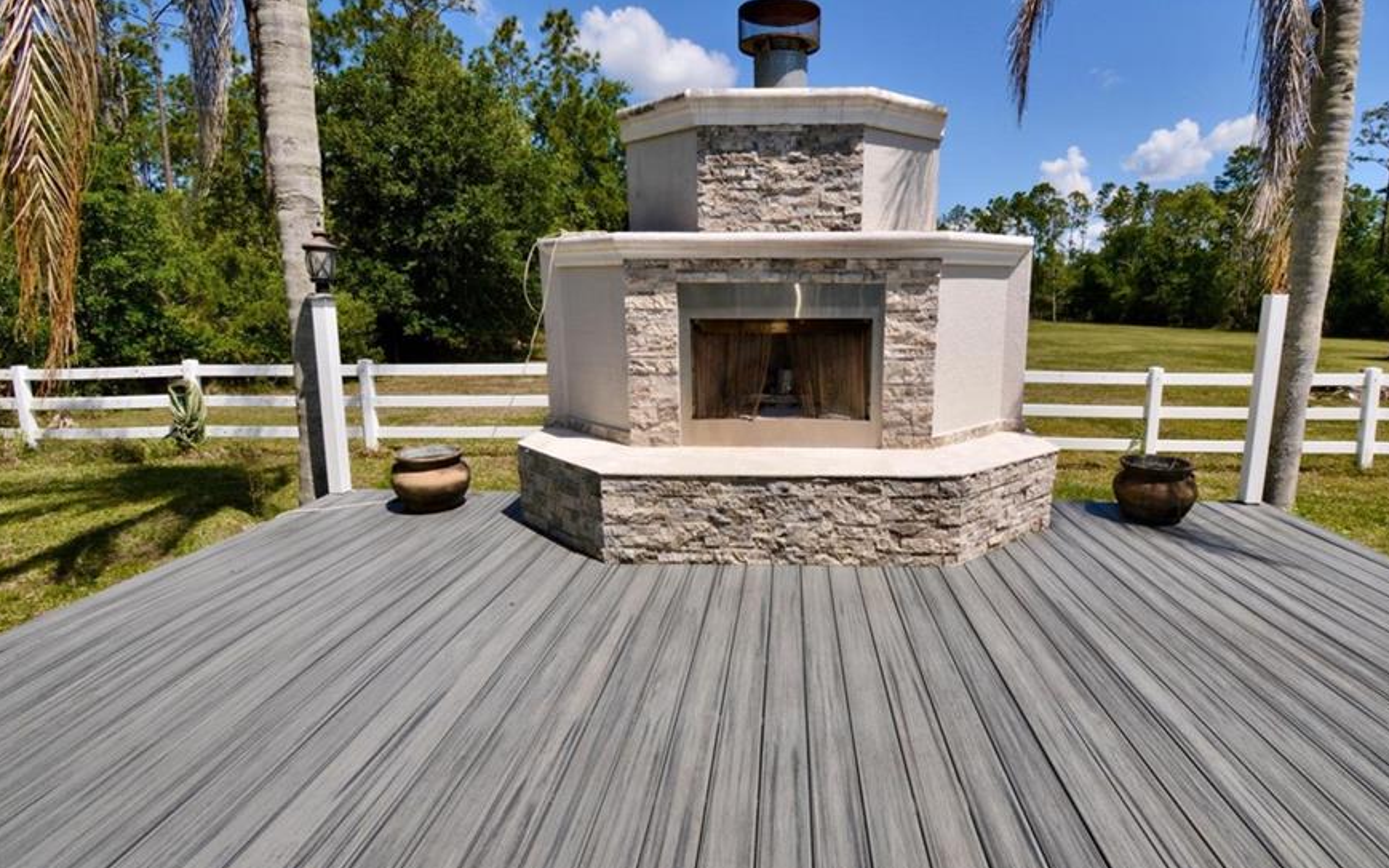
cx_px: 761
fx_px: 681
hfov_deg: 90.8
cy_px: 438
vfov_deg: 65.0
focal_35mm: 18
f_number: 11
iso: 100
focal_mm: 10
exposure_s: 1/200
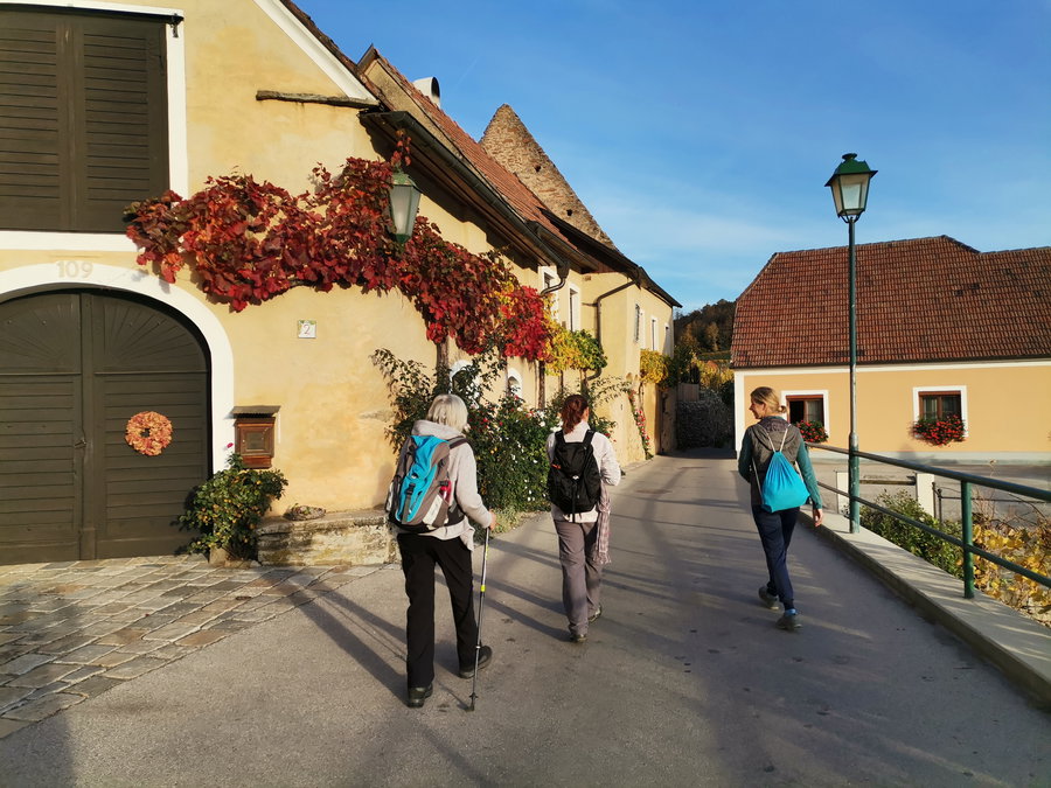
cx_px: 526
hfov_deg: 67.3
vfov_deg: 53.1
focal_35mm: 26
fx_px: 789
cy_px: 394
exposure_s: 1/1038
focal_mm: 4.75
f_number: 1.8
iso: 50
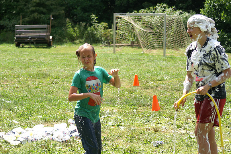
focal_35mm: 120
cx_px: 116
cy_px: 77
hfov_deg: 17.1
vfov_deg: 11.4
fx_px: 770
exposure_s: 1/320
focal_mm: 80
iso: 100
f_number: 5.6
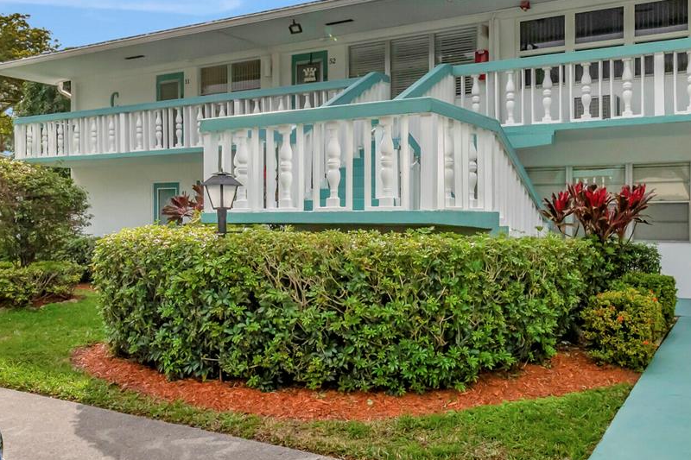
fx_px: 576
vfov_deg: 41.9
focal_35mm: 30
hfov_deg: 61.4
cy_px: 100
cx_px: 413
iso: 500
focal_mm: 10
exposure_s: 1/3200
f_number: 8
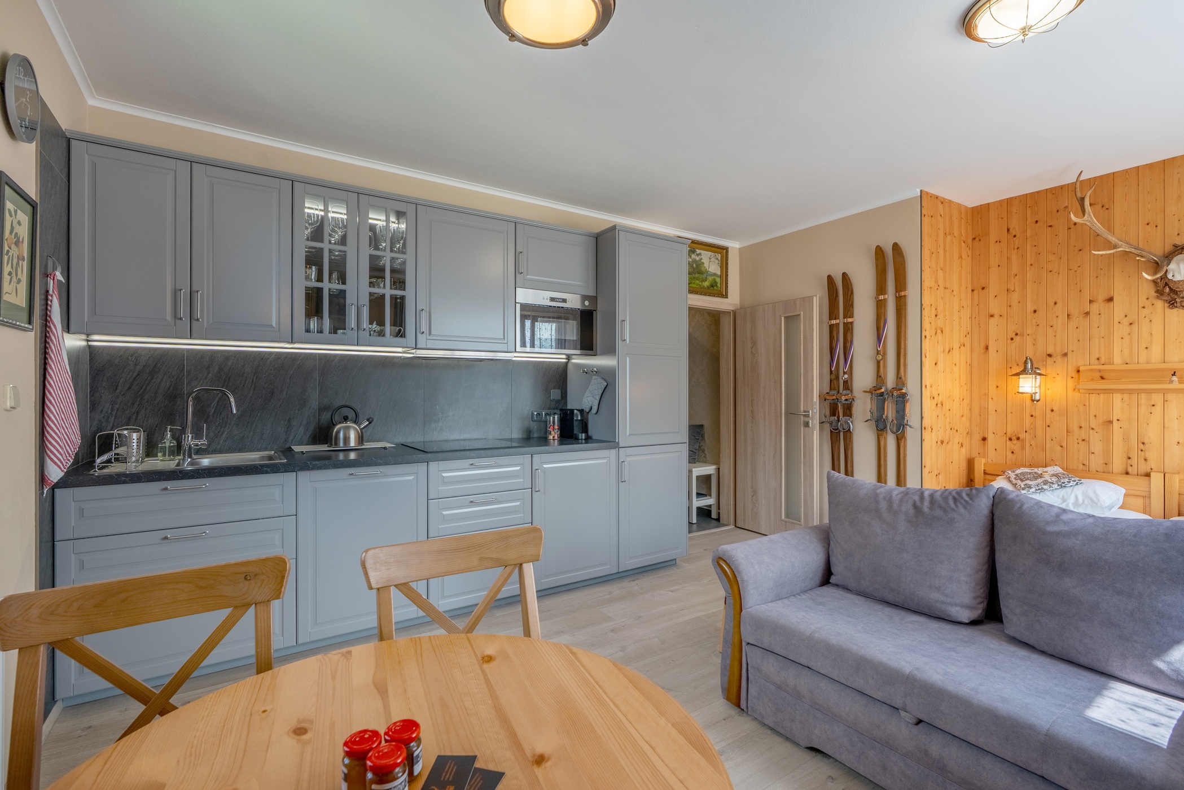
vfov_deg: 73.8
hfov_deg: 96.7
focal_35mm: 16
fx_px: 526
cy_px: 395
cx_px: 592
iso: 640
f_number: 8
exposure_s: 1/500
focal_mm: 16
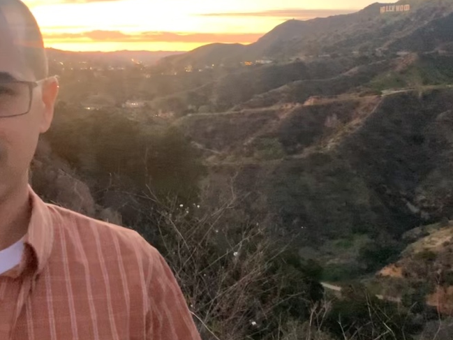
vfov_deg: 34.8
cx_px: 200
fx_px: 537
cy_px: 116
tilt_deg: -4.5
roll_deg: -2.4
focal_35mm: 41
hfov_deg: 45.7
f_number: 1.8
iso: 800
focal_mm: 4.25
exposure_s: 1/15
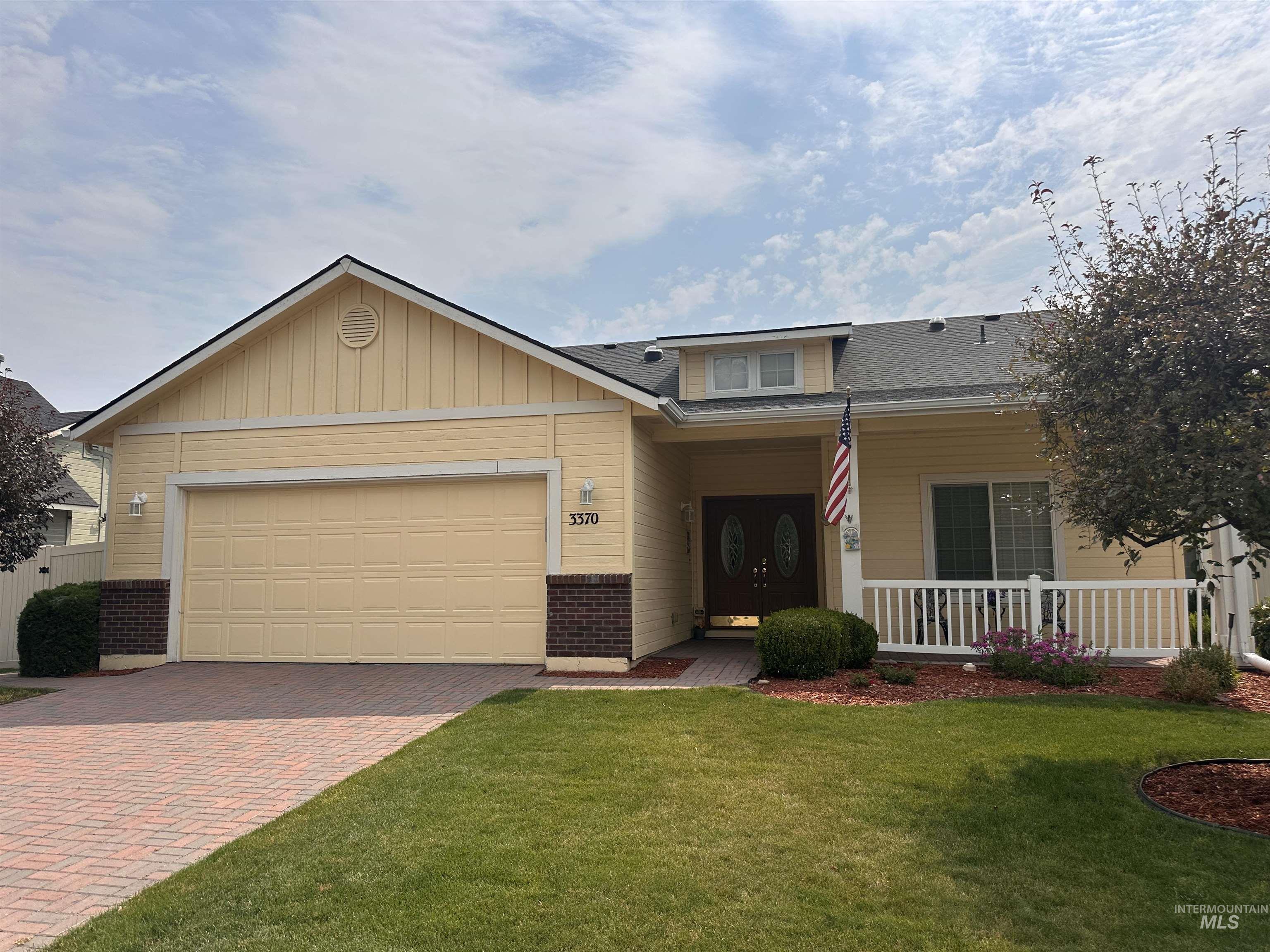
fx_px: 881
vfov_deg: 56.8
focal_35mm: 24
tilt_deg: +6.2
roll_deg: -0.1
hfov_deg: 71.6
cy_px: 476
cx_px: 635
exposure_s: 1/10753
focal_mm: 6.86
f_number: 1.78
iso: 80
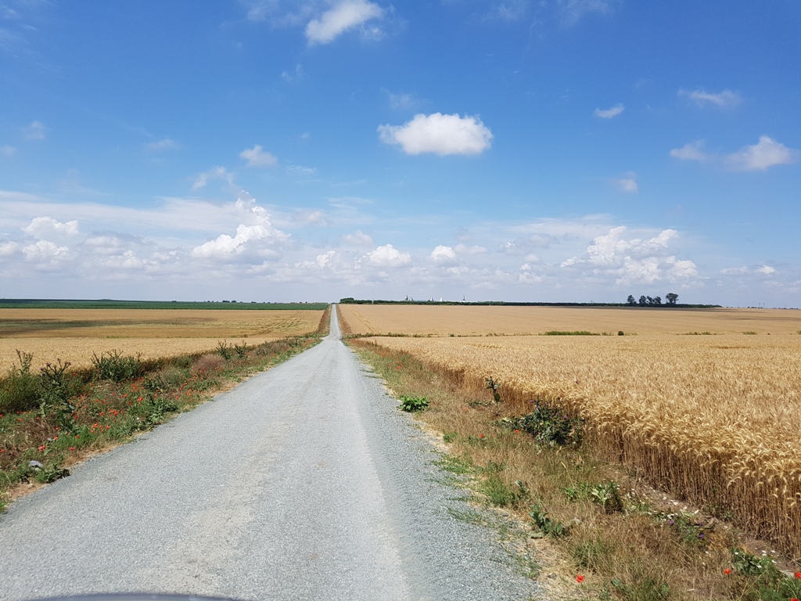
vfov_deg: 53.1
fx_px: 602
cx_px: 400
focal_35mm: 26
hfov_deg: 67.3
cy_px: 300
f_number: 1.7
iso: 50
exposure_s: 1/3296
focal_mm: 4.2
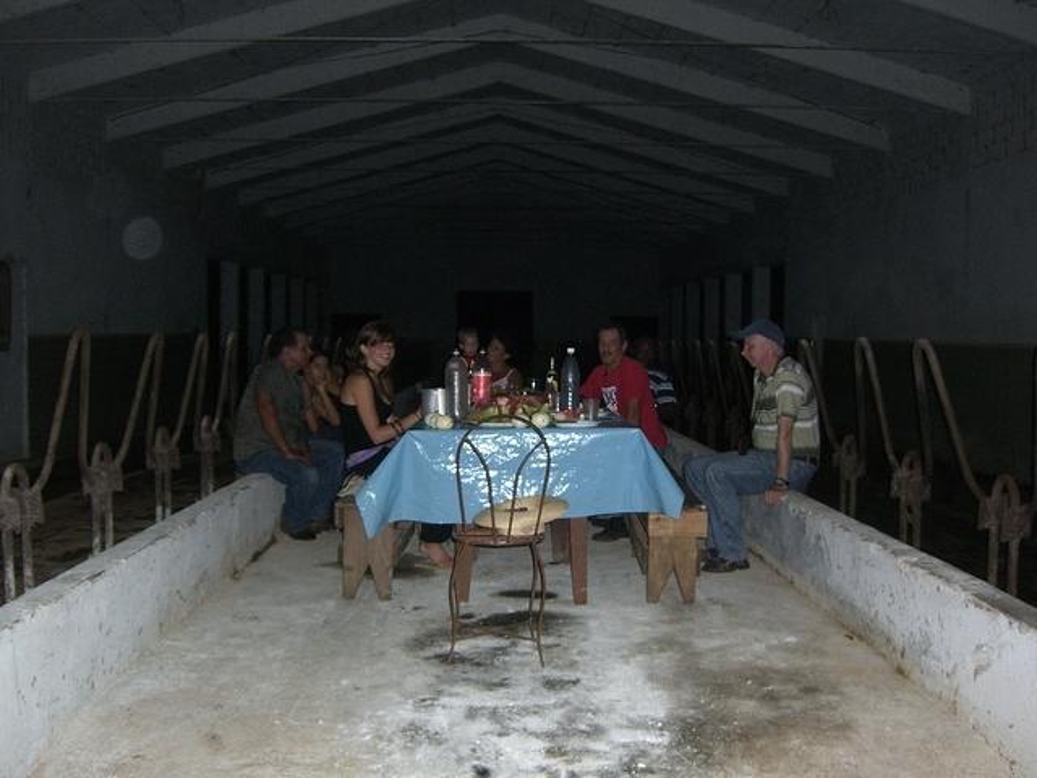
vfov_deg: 37.7
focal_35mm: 38
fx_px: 1138
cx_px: 518
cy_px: 389
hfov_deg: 49.0
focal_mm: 7.9
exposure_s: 1/60
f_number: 2.8
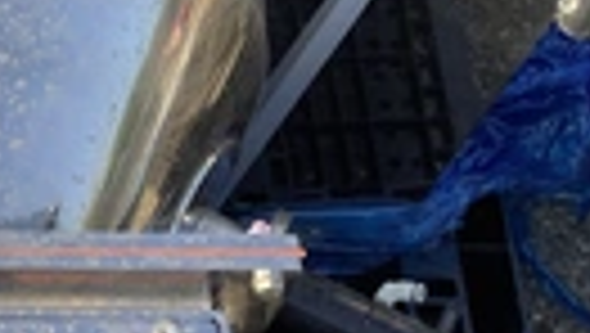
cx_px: -126
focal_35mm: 103
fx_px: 1613
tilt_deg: -64.2
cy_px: 320
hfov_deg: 19.5
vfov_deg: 11.7
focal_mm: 3.3
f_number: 2.4
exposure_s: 1/550
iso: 25
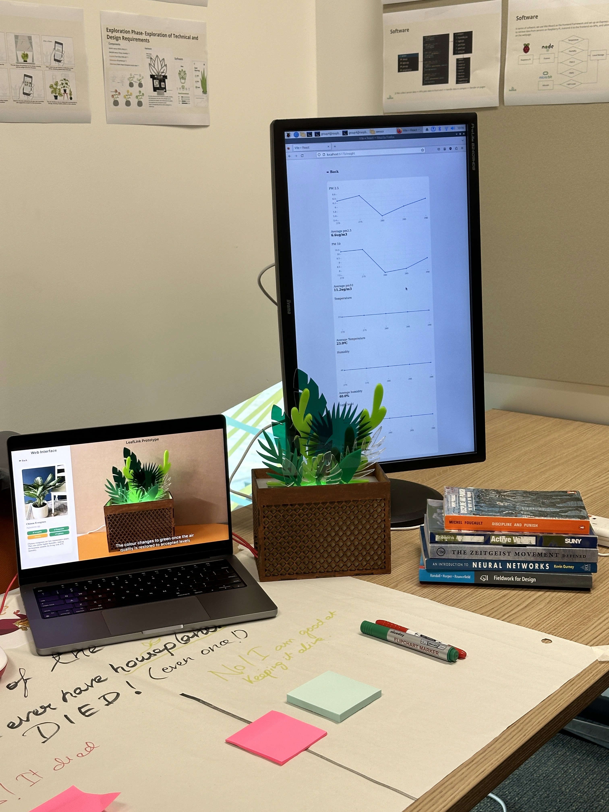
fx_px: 1126
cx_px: 304
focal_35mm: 48
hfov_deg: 30.3
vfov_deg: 39.7
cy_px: 406
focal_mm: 6.86
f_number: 1.78
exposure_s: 1/50
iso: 50
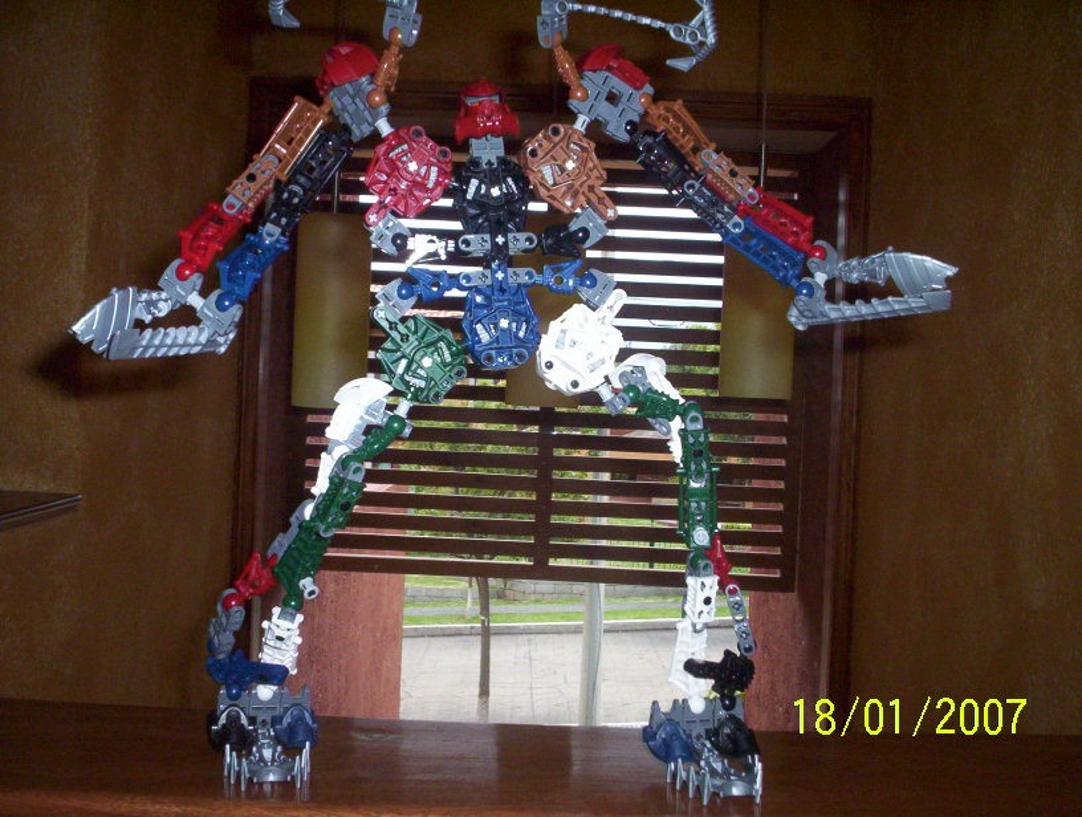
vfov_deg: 37.9
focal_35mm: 38
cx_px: 541
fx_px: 1191
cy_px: 408
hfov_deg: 48.9
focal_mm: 4.99
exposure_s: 1/60
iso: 140
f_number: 4.5
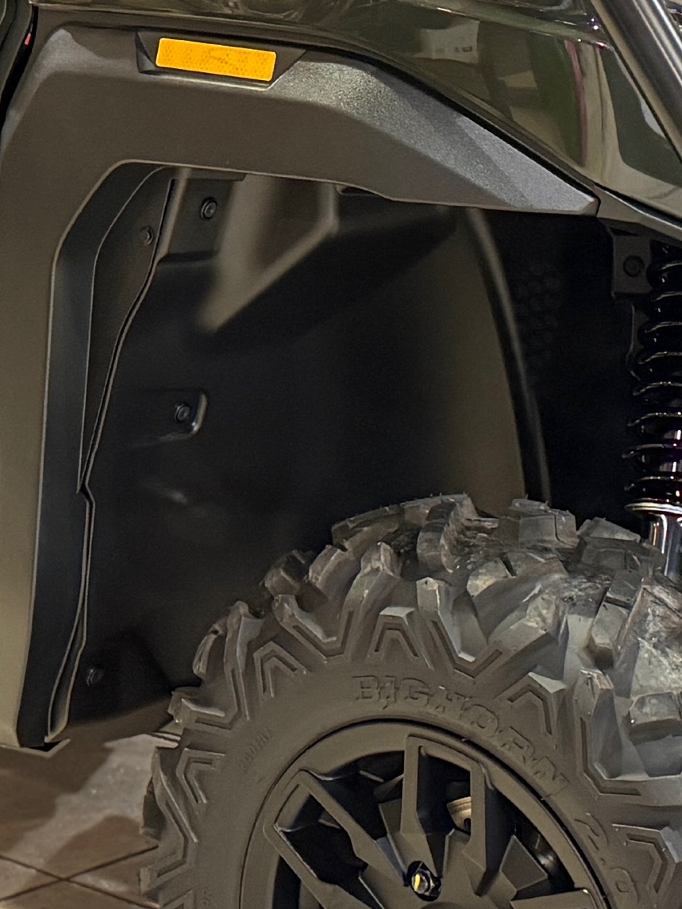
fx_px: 2627
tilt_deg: -3.3
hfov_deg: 14.8
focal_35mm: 100
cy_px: 155
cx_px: 329
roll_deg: -1.0
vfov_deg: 19.4
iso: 500
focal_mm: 6.76
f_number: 1.78
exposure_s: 1/60
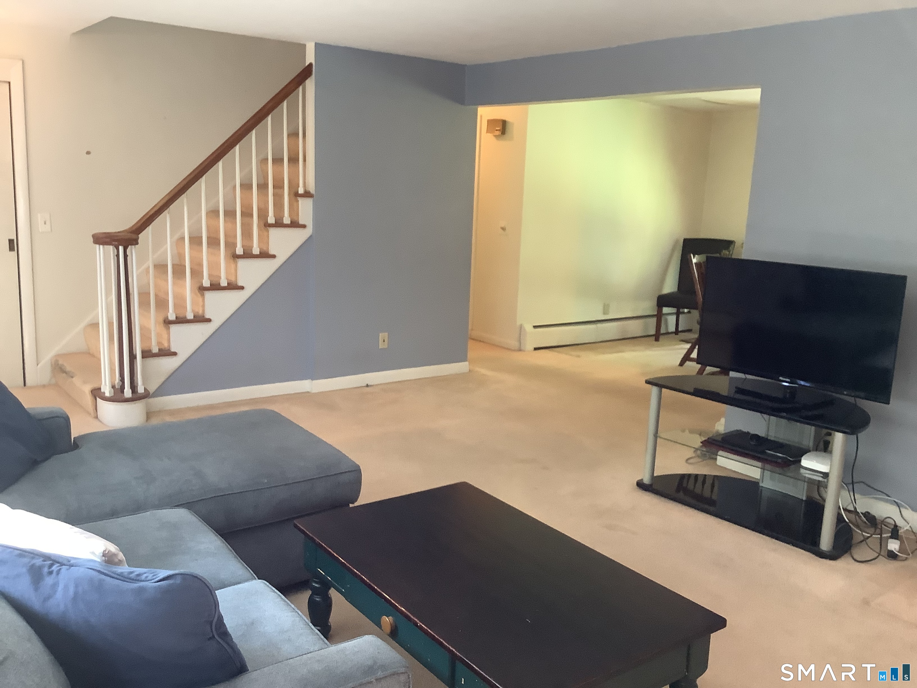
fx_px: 821
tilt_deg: -12.4
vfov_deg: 45.4
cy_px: 344
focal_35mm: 31
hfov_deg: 58.4
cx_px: 458
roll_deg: -1.2
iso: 200
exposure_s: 1/60
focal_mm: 3.3
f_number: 2.4
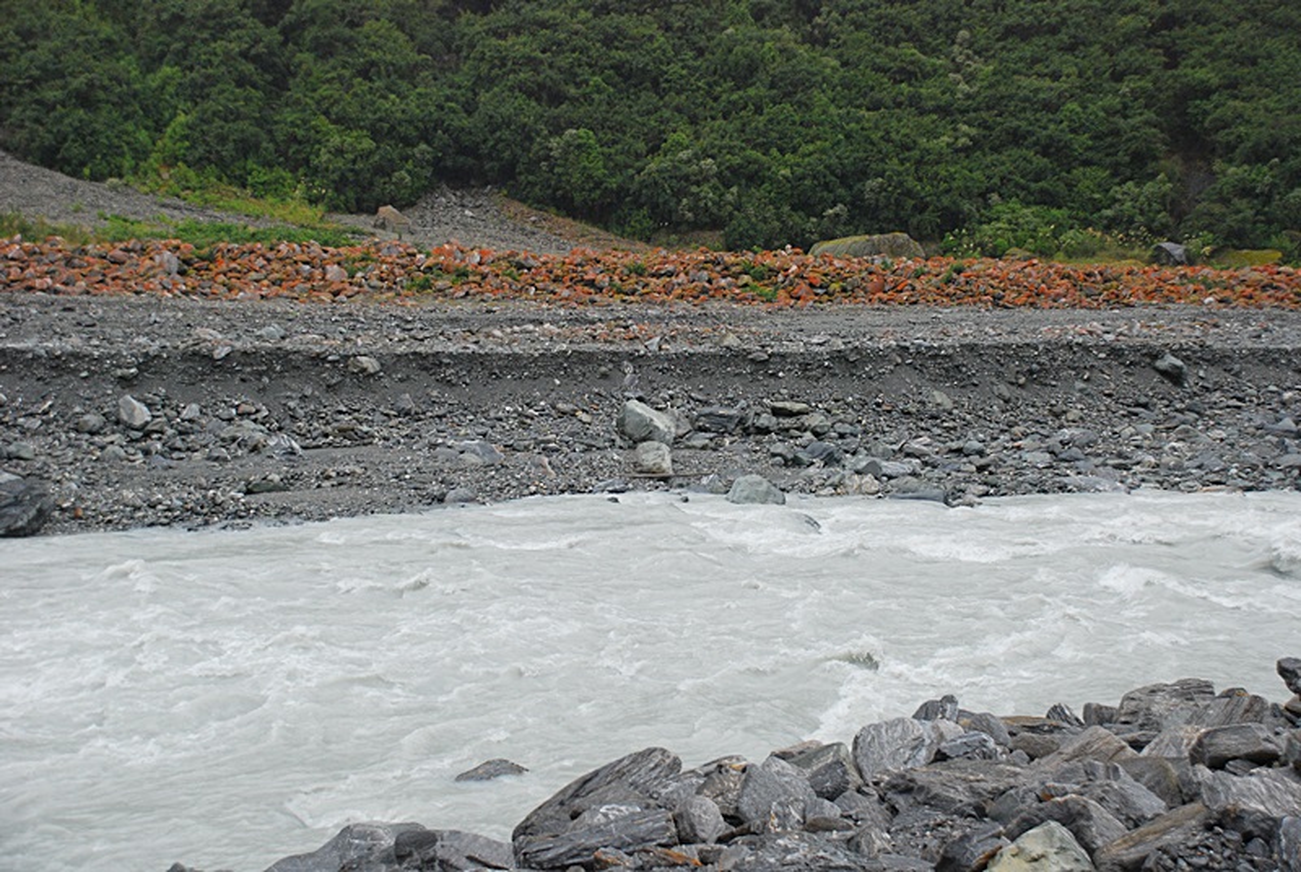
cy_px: 436
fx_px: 2063
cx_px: 650
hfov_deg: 35.0
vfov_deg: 23.9
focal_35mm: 57
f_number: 5.6
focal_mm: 38
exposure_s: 1/640
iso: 400
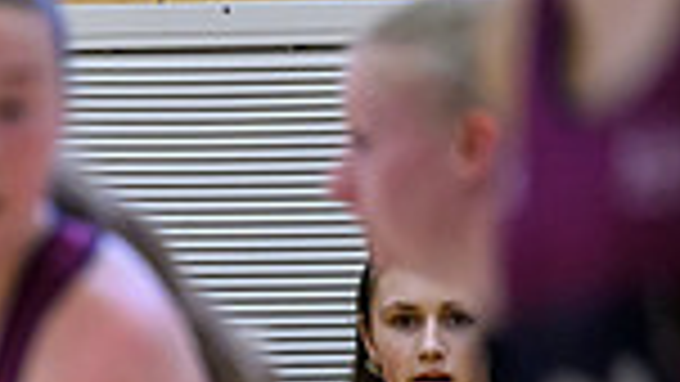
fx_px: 17619
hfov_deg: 2.2
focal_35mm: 977
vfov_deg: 1.2
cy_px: 806
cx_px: -868
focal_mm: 200
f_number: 3.2
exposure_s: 1/1000
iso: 3200
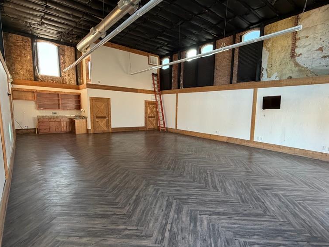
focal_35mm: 19
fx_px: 181
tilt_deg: -7.4
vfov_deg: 68.6
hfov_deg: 83.9
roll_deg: -1.7
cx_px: 192
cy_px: 133
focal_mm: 2.22
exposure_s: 1/121
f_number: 2.2
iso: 320
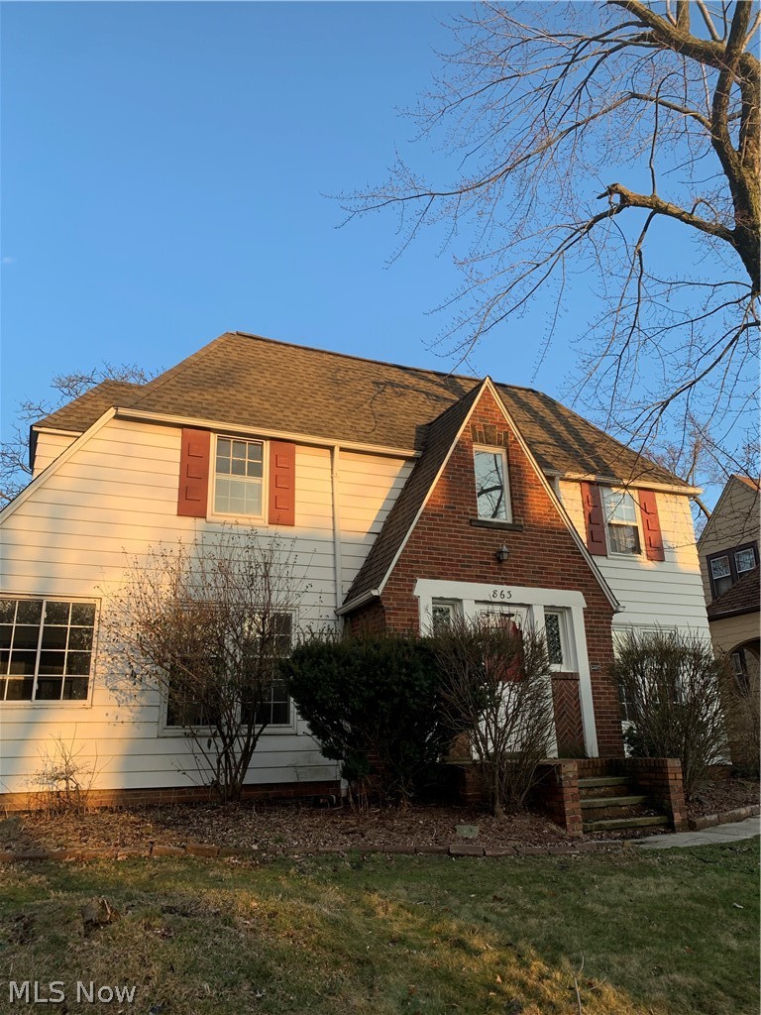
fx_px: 762
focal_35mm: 26
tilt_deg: +18.1
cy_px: 508
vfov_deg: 67.3
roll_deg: +0.1
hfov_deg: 53.1
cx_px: 380
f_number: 1.8
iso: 25
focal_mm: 4.25
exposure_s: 1/391
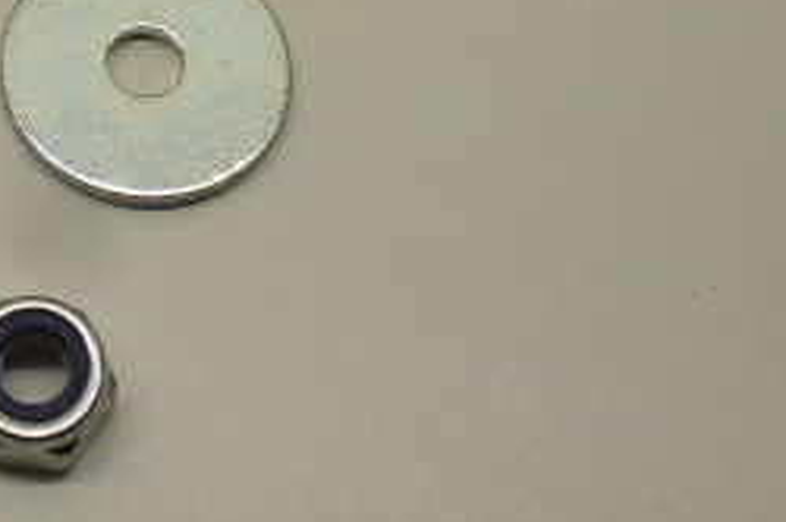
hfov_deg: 29.5
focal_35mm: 64
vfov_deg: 19.1
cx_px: 13
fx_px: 1396
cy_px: -217
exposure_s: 1/100
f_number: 3.3
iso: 100
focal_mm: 4.3
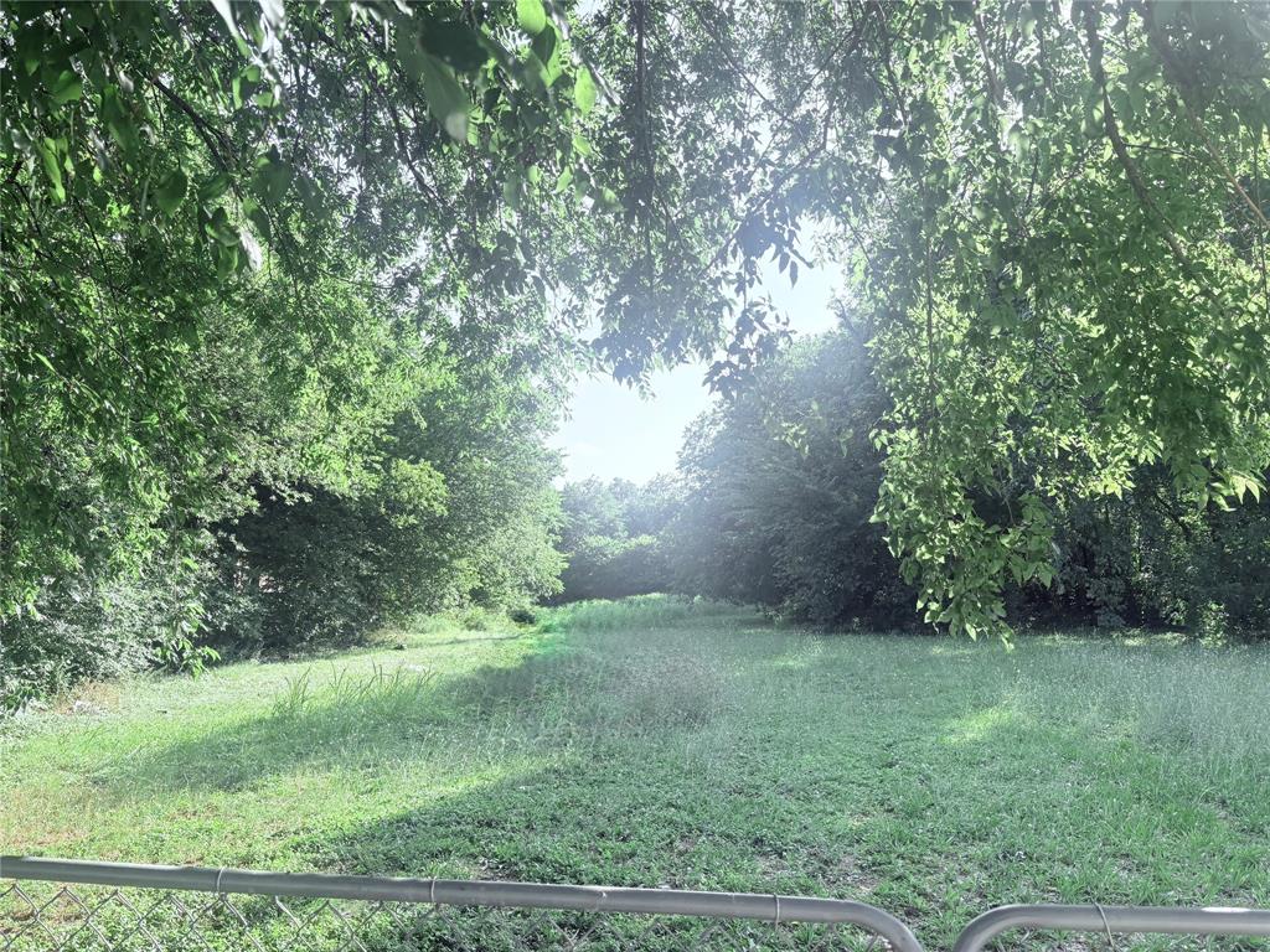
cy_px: 476
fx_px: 954
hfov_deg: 67.3
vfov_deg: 53.1
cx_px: 635
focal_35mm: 26
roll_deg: +1.1
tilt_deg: +5.6
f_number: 1.6
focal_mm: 5.96
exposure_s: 1/933
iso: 64
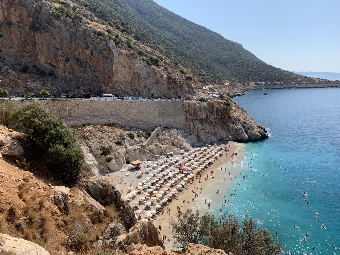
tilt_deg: -8.5
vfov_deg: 53.1
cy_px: 128
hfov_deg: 67.3
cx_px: 170
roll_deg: -0.1
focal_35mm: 26
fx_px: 255
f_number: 1.8
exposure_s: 1/2611
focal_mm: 4.25
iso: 25
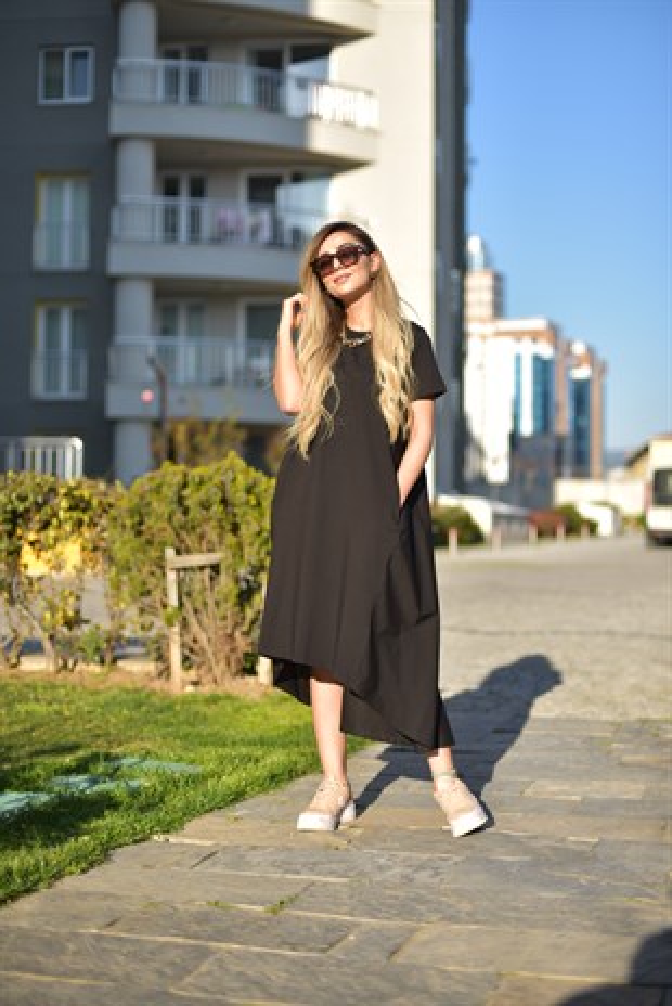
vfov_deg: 39.6
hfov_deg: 27.0
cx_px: 336
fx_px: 1398
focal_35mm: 50
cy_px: 503
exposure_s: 1/2000
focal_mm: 50
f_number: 2
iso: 64
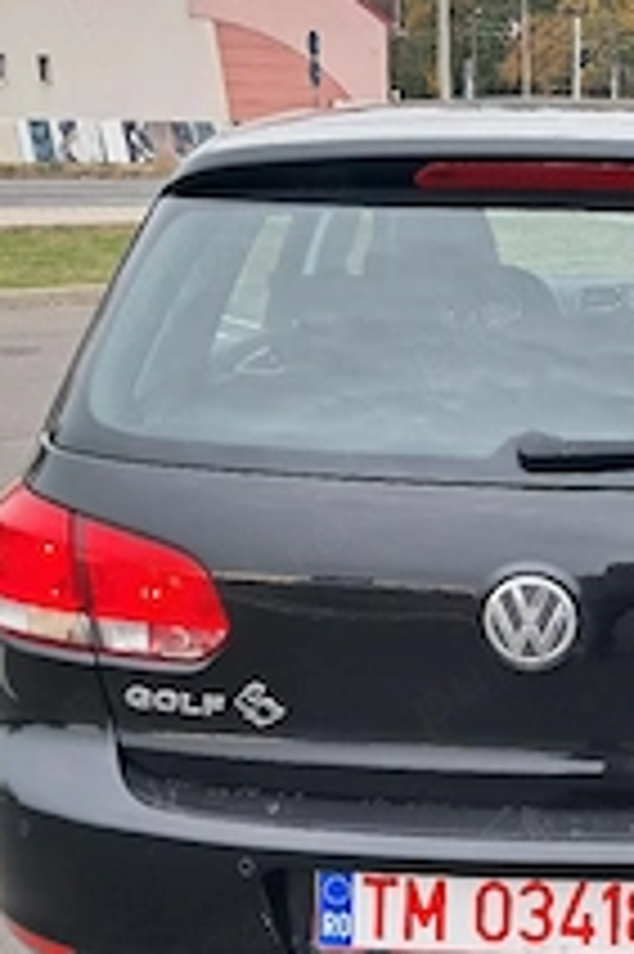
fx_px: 1402
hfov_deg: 24.3
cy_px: 675
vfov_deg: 36.9
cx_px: 643
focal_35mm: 53
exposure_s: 1/133
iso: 50
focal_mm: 4
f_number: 1.8
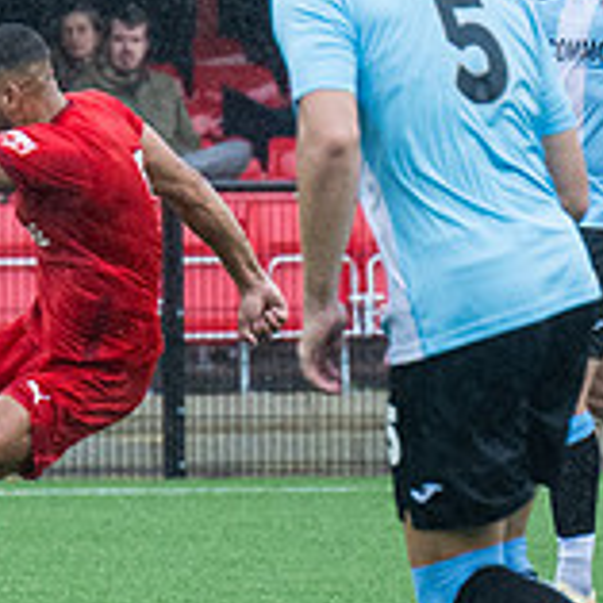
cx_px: -274
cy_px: 749
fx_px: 20595
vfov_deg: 1.7
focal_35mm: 1045
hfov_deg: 1.7
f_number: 4
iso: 1000
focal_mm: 140
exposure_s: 1/1600
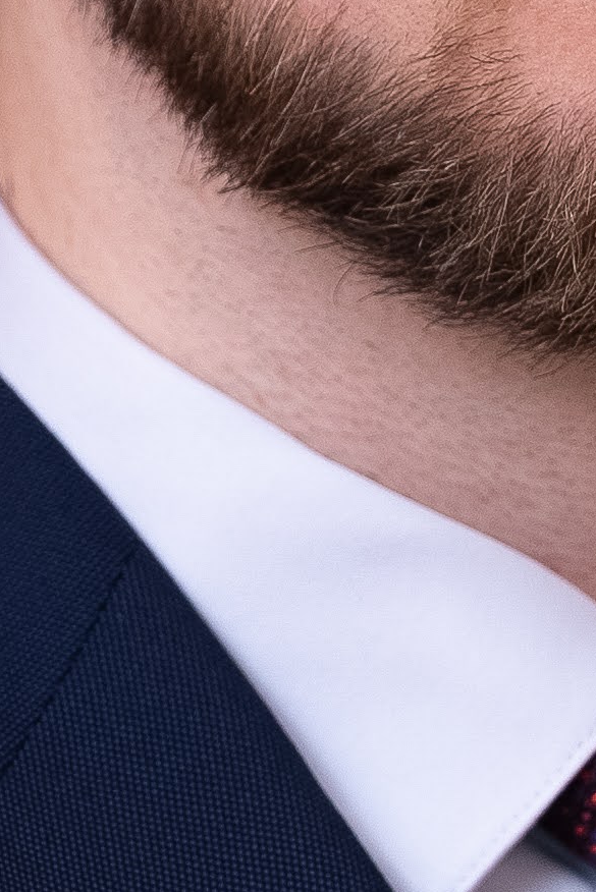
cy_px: 489
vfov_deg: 2.5
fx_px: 20164
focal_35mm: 813
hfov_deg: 1.7
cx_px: 185
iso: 400
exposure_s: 1/200
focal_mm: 168
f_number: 4
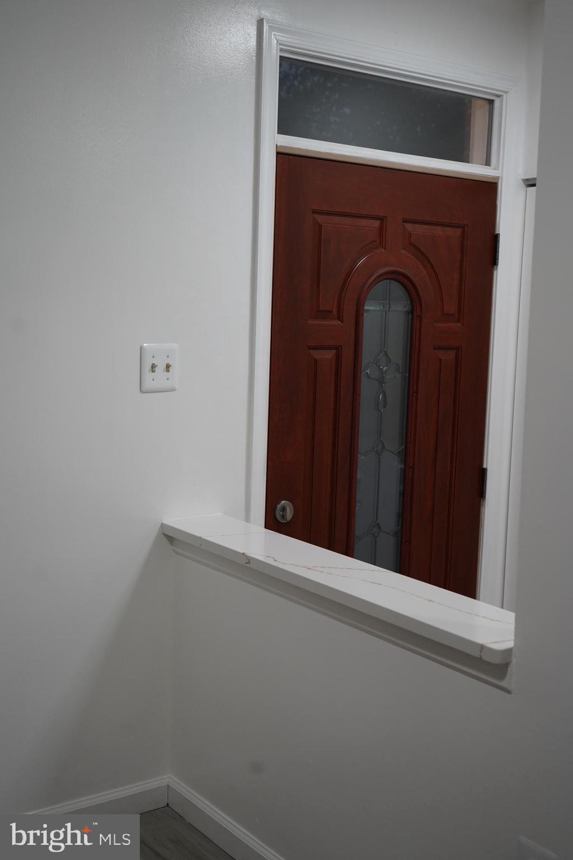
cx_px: 286
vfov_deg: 46.4
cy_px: 430
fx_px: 1003
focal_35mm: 42
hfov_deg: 31.9
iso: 1250
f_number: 4.5
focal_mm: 42
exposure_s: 1/160
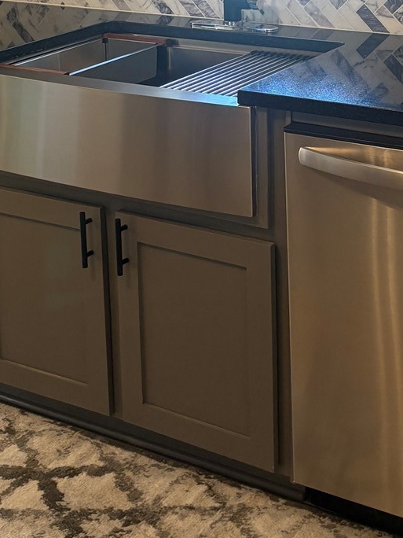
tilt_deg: -12.5
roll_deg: +1.0
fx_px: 1133
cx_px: 193
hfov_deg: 20.2
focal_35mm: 73
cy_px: 48
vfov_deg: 25.8
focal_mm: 5.96
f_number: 1.6
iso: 160
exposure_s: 1/60
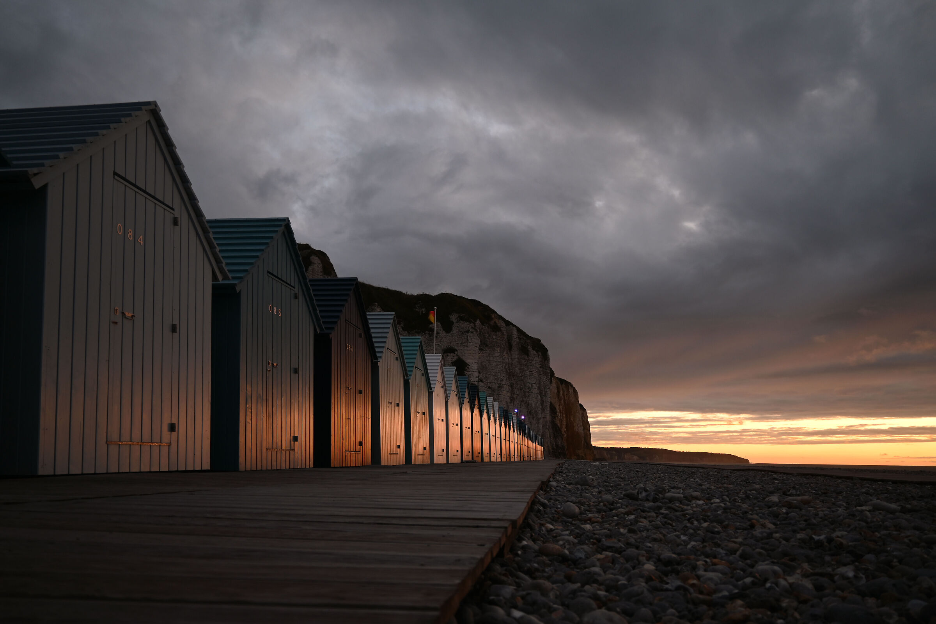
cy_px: 312
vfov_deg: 53.1
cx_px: 468
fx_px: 624
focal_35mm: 24
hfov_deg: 73.7
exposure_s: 1/10
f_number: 3.5
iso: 100
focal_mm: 16
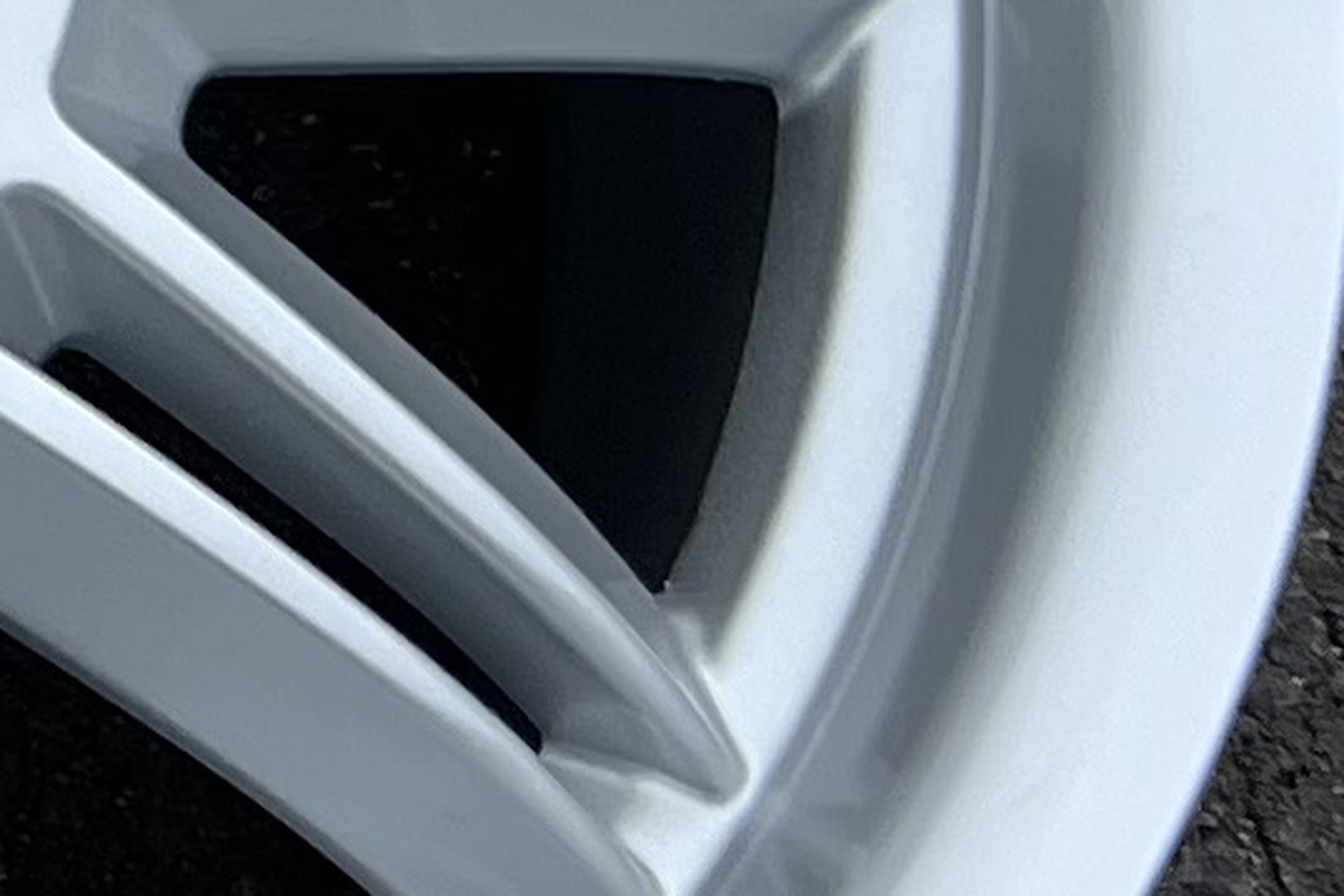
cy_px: -1552
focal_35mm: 203
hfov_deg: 8.5
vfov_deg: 6.3
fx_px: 7578
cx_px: -2615
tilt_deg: -70.7
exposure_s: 1/2762
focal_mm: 5.7
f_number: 1.5
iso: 50
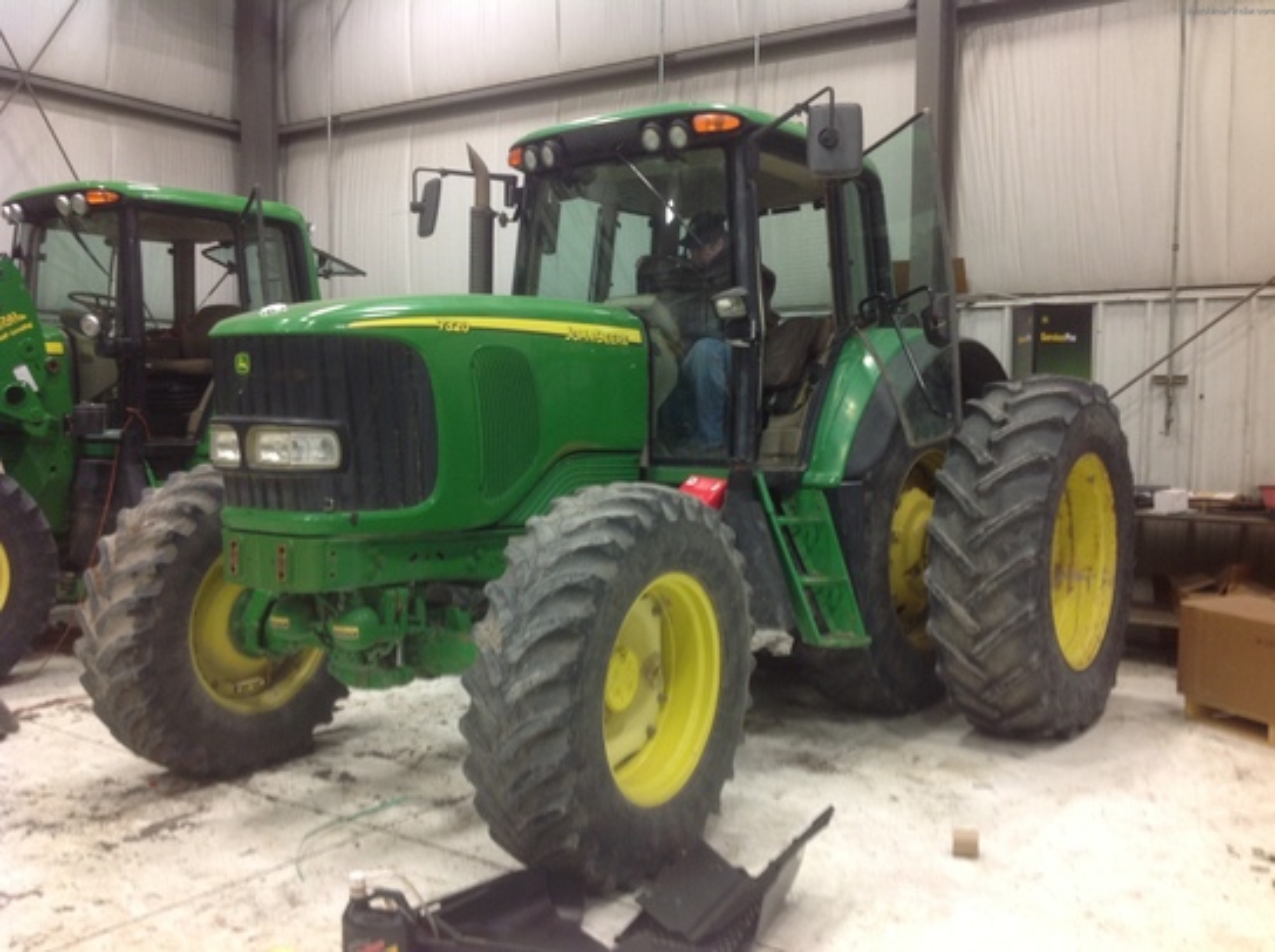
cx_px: 638
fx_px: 1287
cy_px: 476
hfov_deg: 52.7
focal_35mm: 35
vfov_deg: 40.6
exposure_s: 1/15
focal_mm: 4.28
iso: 80
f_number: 2.4
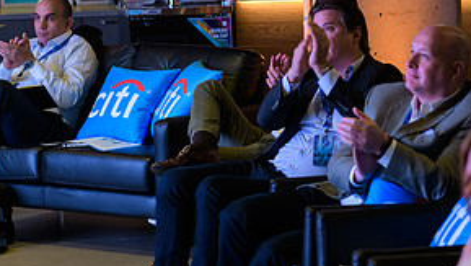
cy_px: 94
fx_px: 1837
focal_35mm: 147
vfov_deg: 8.3
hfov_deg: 14.6
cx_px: 328
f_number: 3.2
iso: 1250
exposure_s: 1/60
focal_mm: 70
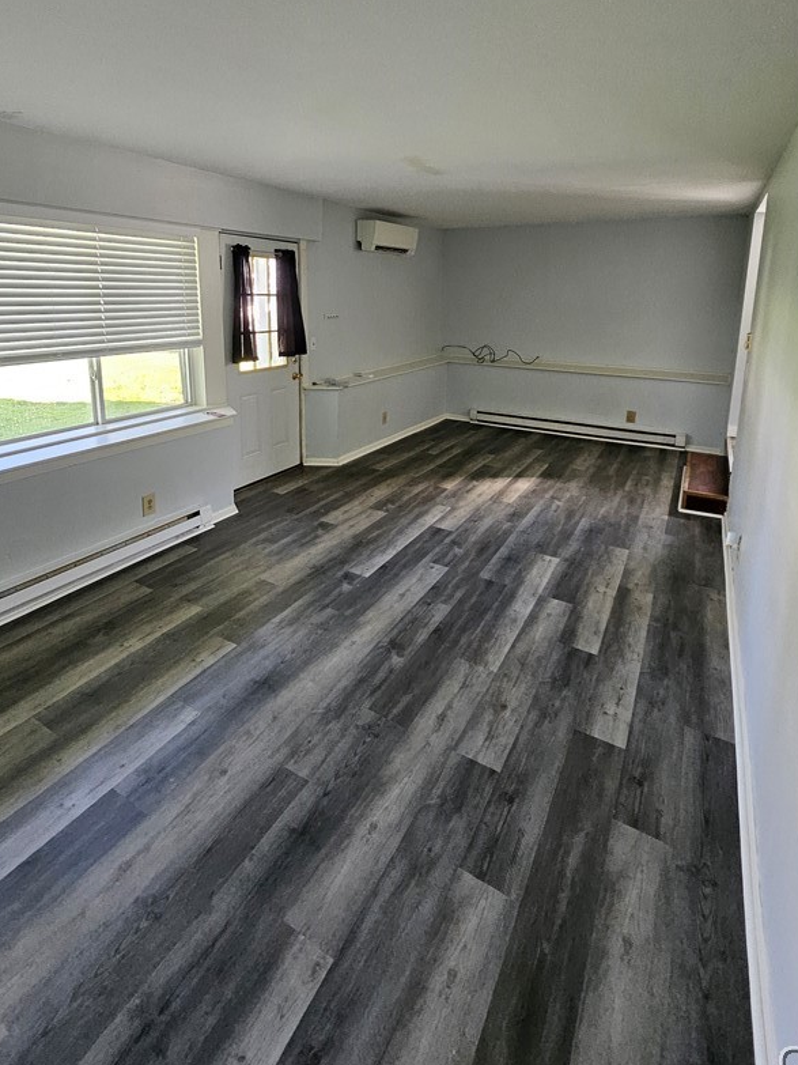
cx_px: 382
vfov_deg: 89.1
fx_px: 523
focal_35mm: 17
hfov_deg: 74.7
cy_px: 396
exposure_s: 1/40
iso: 320
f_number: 2.2
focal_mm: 1.74
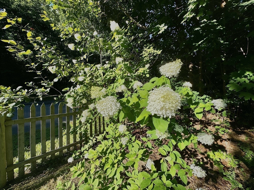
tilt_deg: -7.0
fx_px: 103
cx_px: 127
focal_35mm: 14
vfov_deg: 85.7
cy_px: 95
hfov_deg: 102.1
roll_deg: -2.3
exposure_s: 1/1420
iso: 40
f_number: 2.2
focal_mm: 2.22
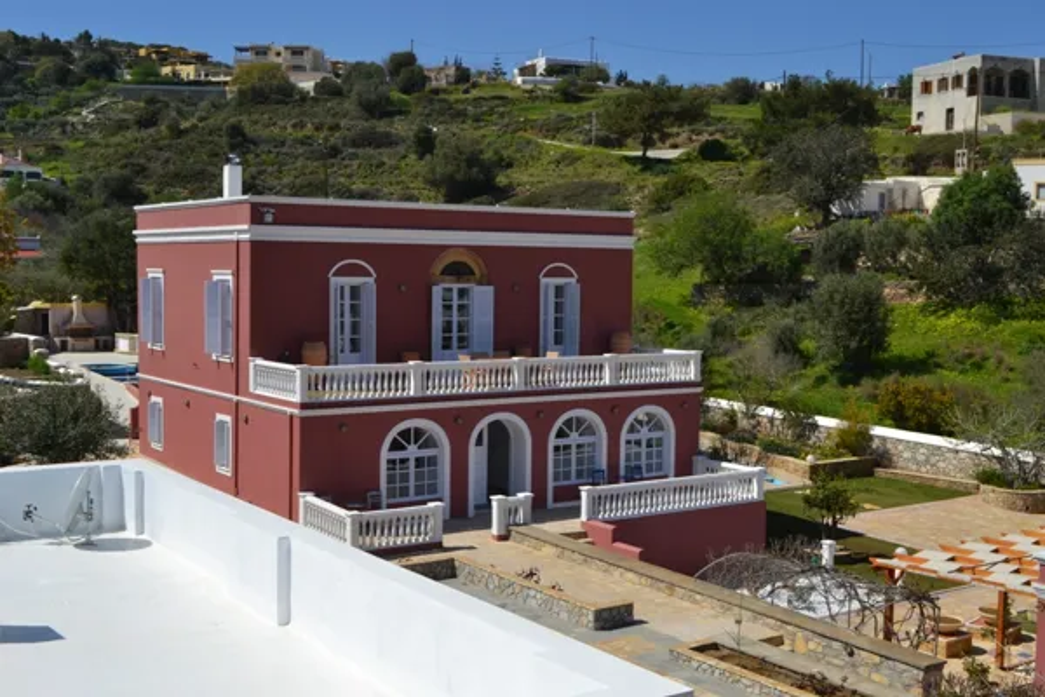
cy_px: 348
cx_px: 522
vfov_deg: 31.9
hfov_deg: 46.4
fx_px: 1219
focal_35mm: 42
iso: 100
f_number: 10
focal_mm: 28
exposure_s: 1/200
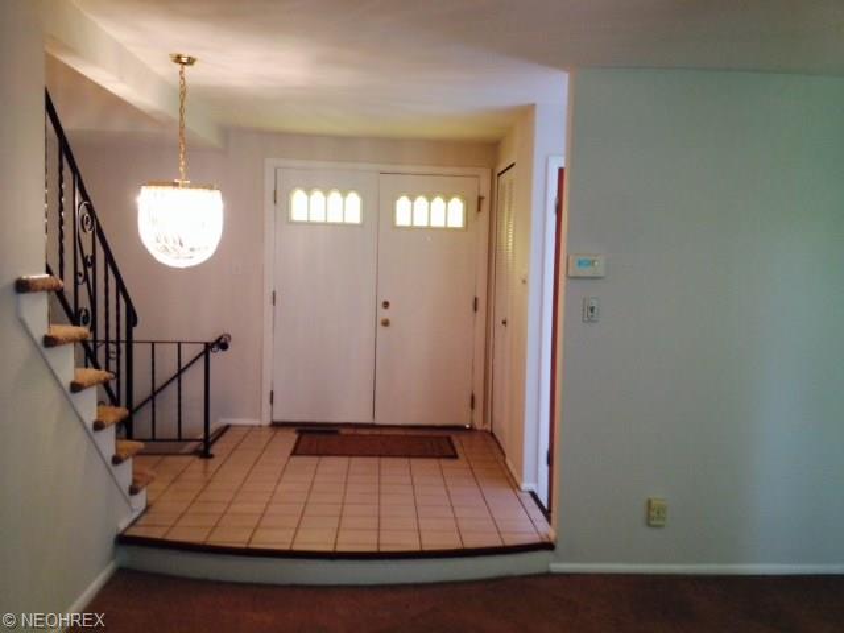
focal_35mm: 35
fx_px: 853
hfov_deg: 52.6
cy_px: 316
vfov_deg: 40.7
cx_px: 422
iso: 80
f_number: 2.4
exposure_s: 1/20
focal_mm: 4.28
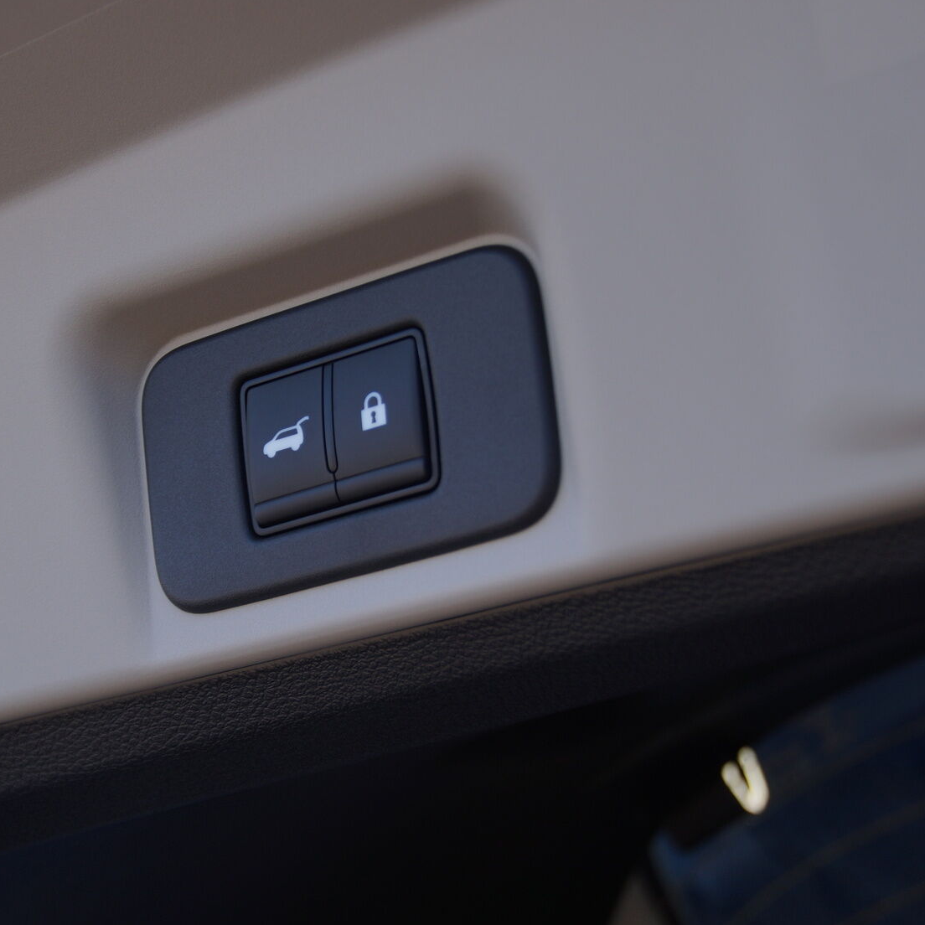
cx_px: 301
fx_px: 3015
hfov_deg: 17.4
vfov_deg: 17.4
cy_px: 484
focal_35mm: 100
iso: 100
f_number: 5
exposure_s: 1/160
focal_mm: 45
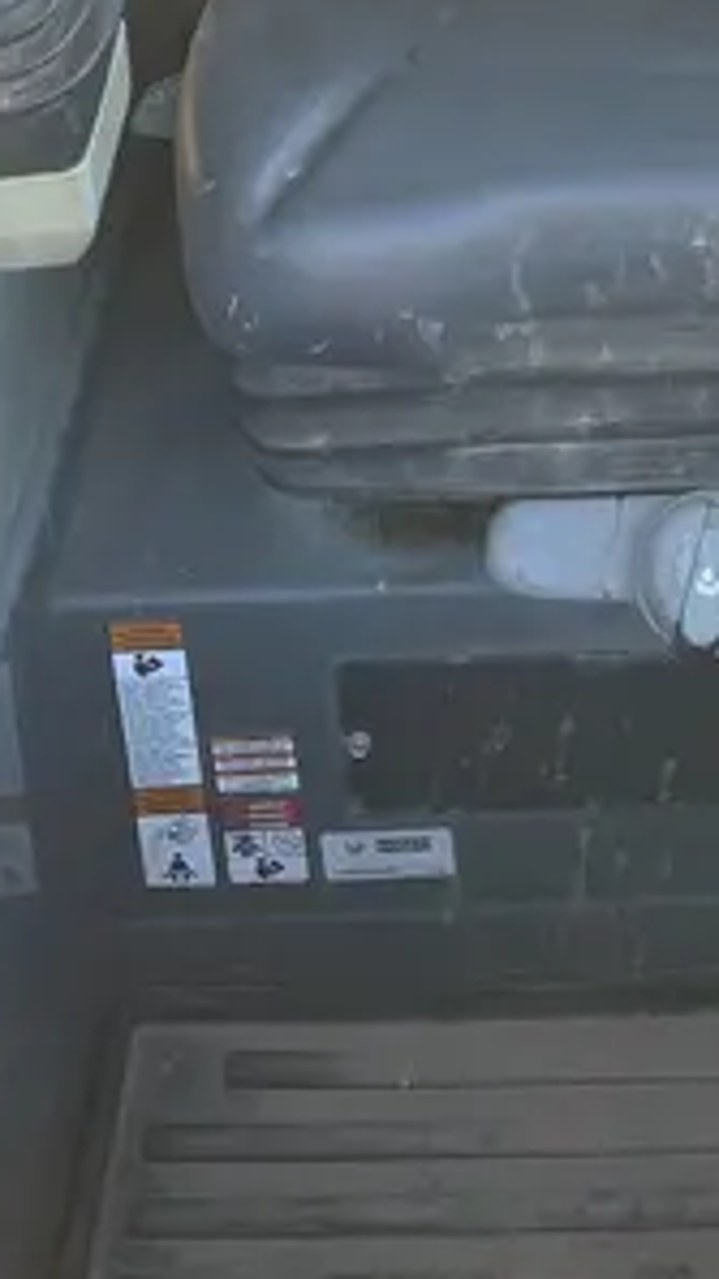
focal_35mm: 70
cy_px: -235
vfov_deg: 26.9
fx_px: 2373
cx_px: 642
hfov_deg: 17.0
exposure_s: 1/197
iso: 32
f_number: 1.6
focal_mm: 4.2
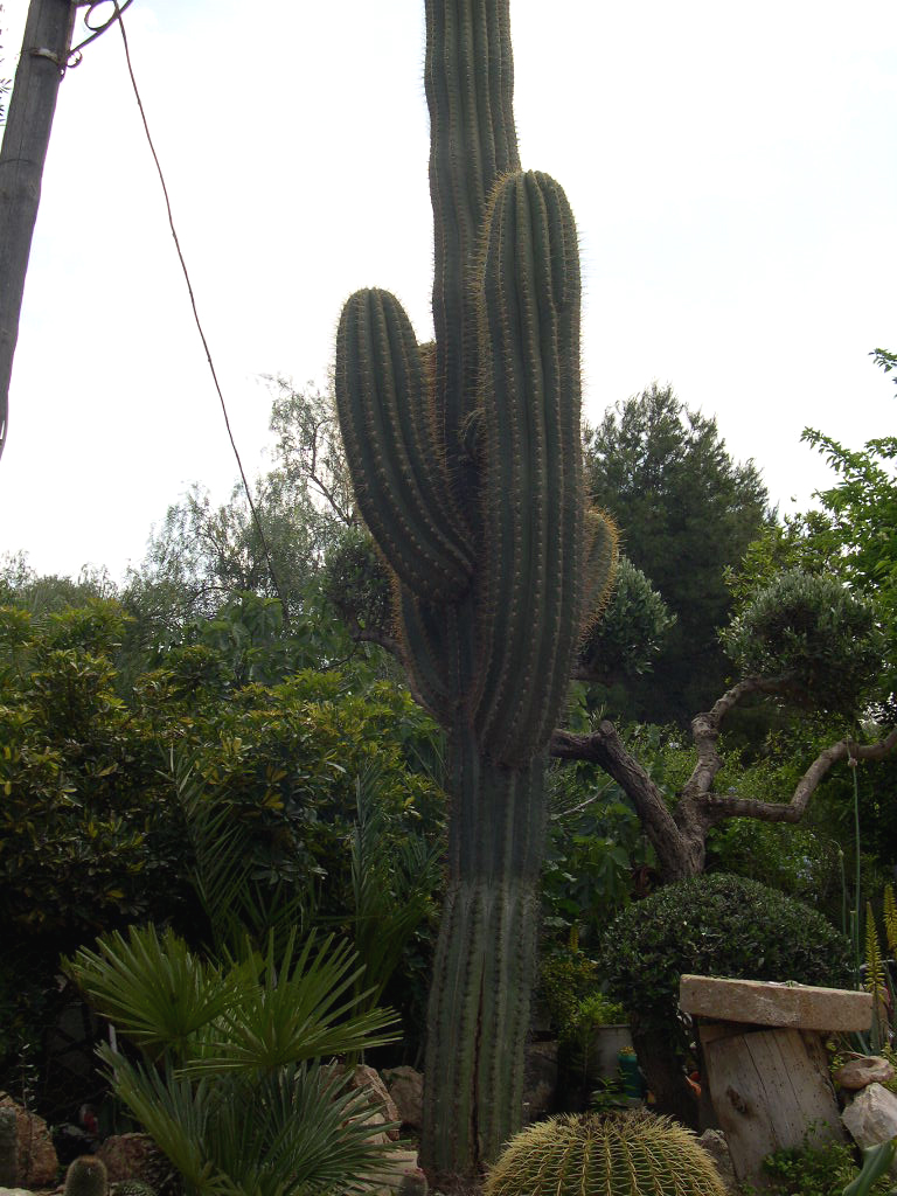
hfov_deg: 37.7
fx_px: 1313
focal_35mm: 38
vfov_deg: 49.0
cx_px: 448
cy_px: 598
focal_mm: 8
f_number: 7.6
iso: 100
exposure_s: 1/114
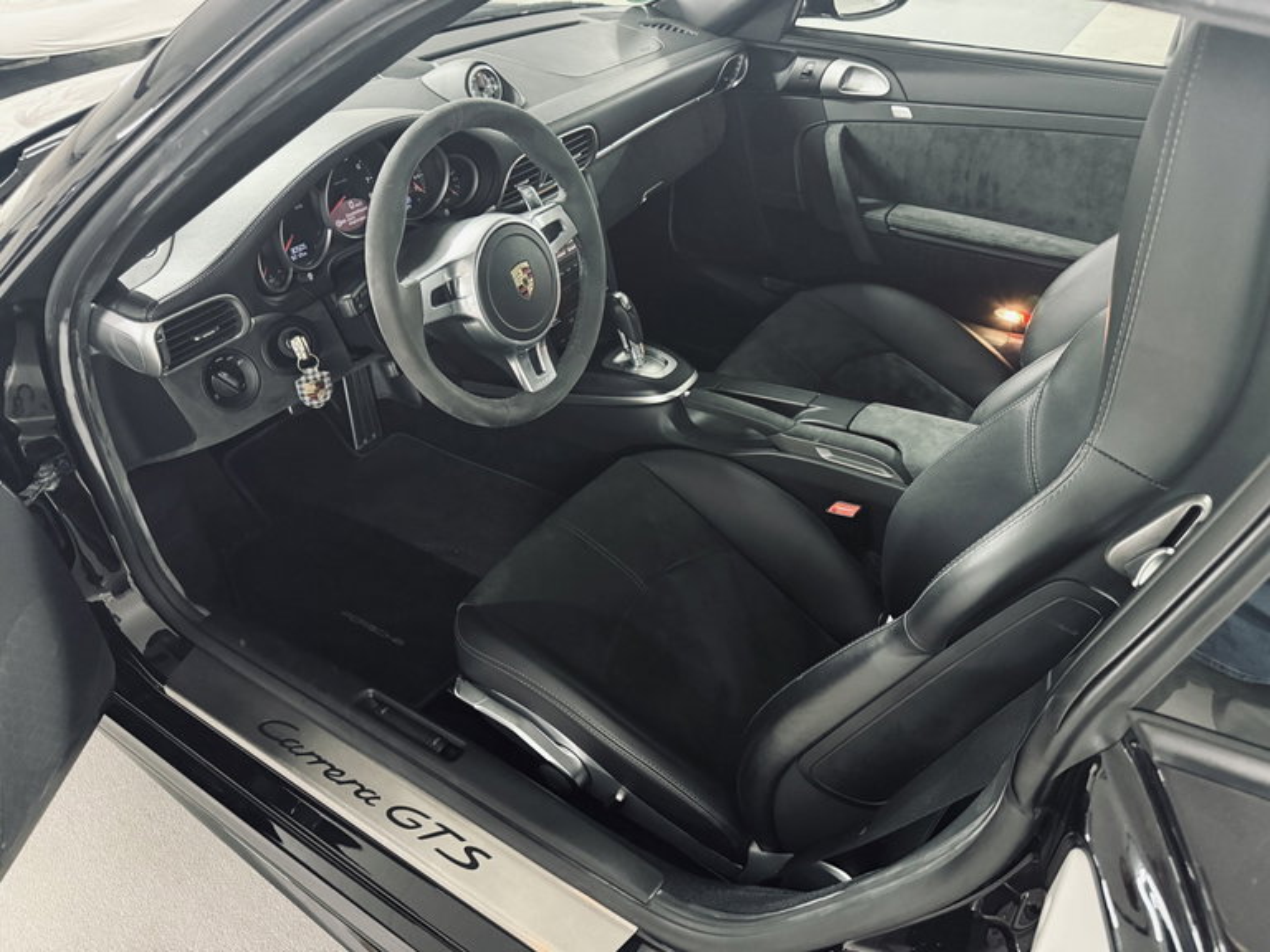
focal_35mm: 24
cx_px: 635
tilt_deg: -39.1
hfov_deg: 71.6
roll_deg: +0.1
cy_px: 476
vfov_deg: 56.8
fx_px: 881
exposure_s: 1/33
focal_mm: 6.76
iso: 1000
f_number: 1.78
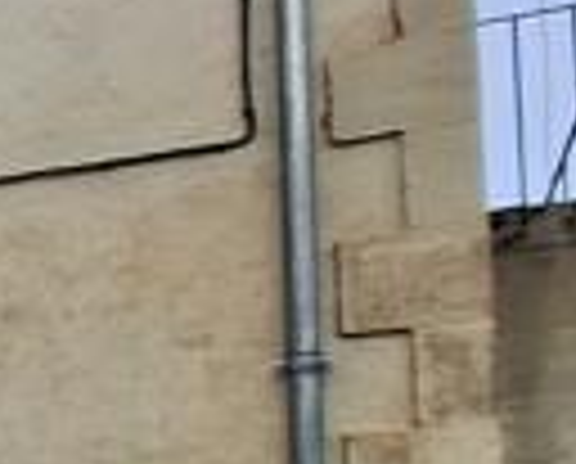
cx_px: -1179
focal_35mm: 79
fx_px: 1350
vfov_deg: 18.2
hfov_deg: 11.3
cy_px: 604
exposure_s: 1/789
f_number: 2.2
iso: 40
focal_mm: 1.74
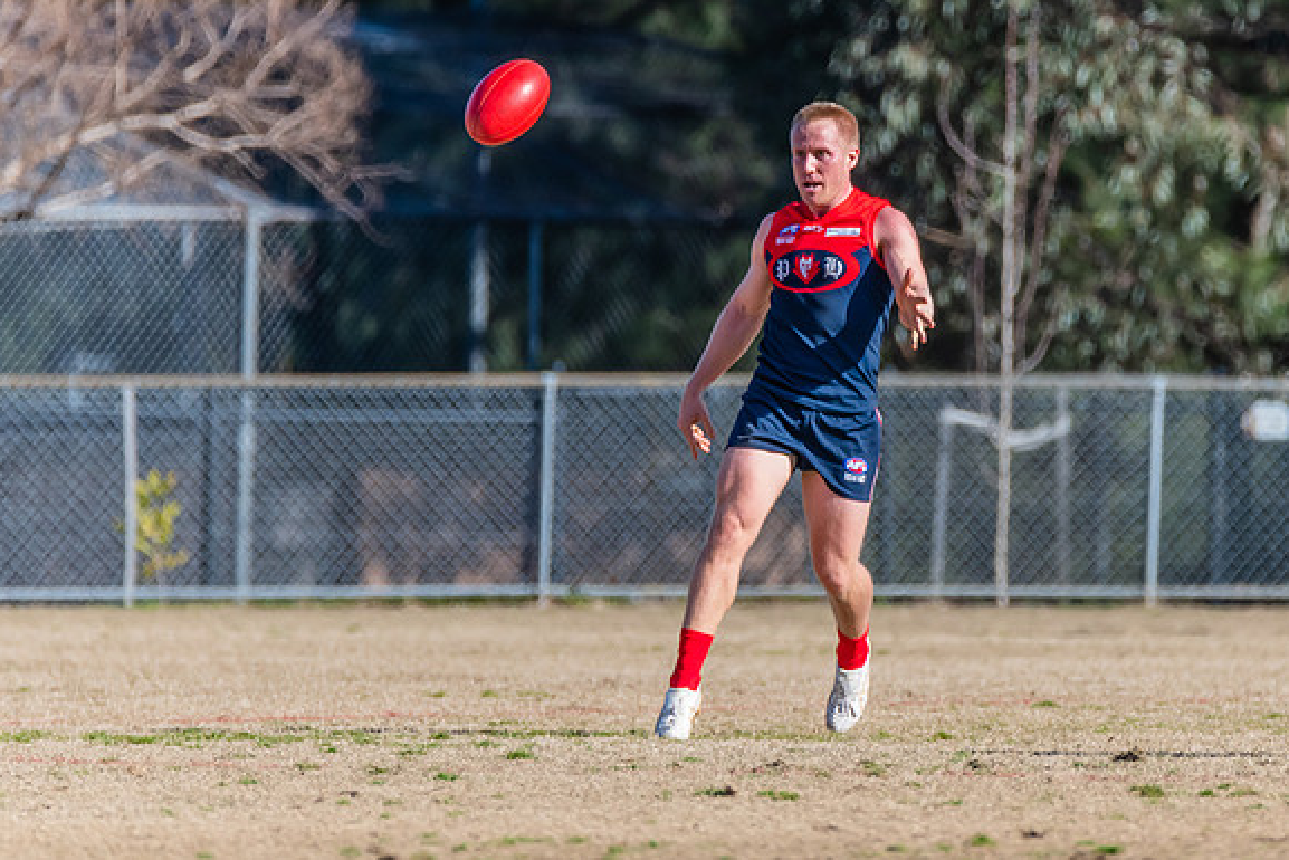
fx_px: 33126
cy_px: 318
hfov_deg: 2.2
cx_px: 819
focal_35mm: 925
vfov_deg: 1.5
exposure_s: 1/1600
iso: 800
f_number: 7.1
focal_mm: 600
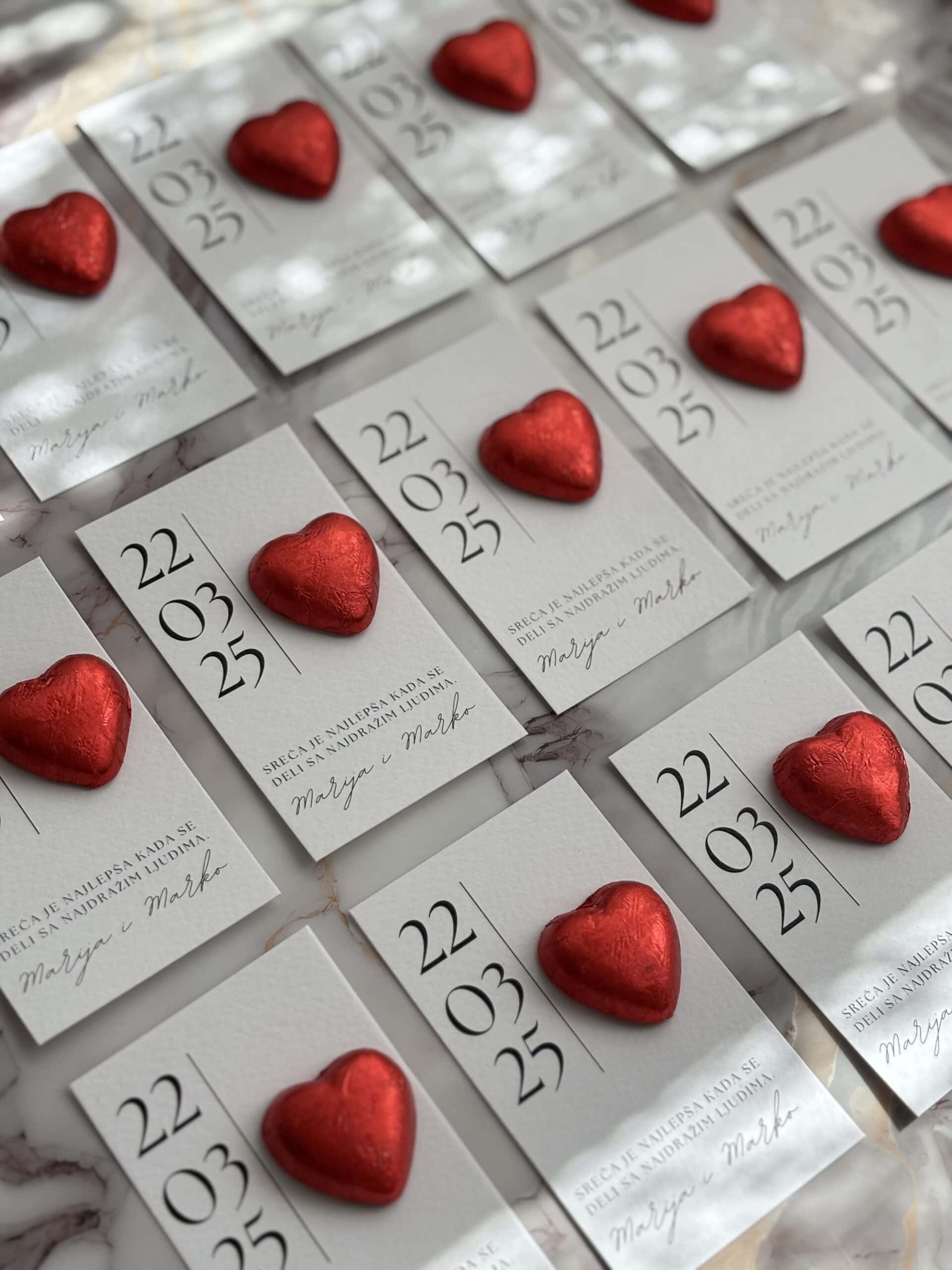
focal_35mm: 52
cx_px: 476
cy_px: 635
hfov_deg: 28.0
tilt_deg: -59.6
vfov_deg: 36.8
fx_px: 1907
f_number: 1.6
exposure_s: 1/1080
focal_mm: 5.96
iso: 32
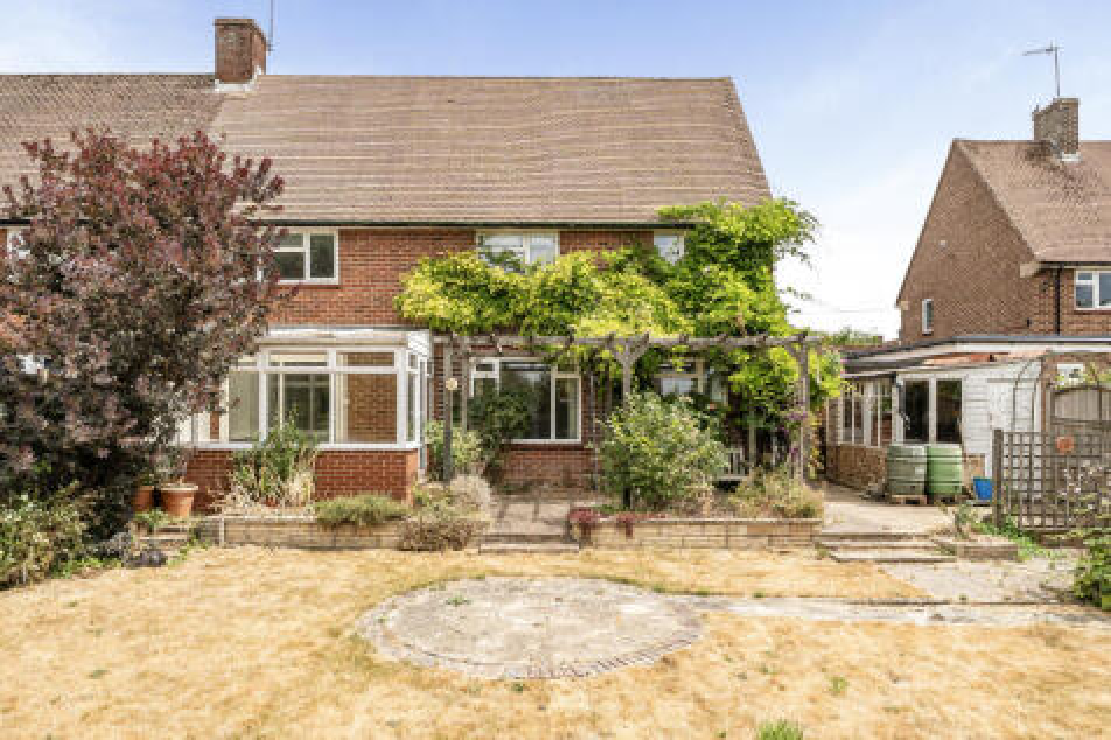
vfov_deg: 57.2
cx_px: 556
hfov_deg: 78.6
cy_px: 370
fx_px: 679
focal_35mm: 22
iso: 400
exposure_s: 1/500
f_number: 8
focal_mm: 15
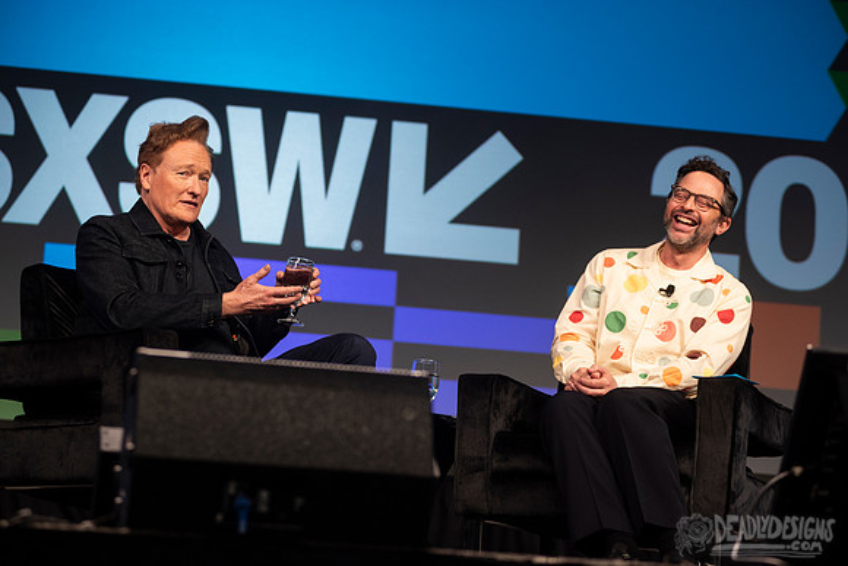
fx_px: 2238
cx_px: 424
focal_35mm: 95
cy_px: 283
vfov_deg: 14.4
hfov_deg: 21.5
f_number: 4
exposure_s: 1/320
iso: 1250
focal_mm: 95
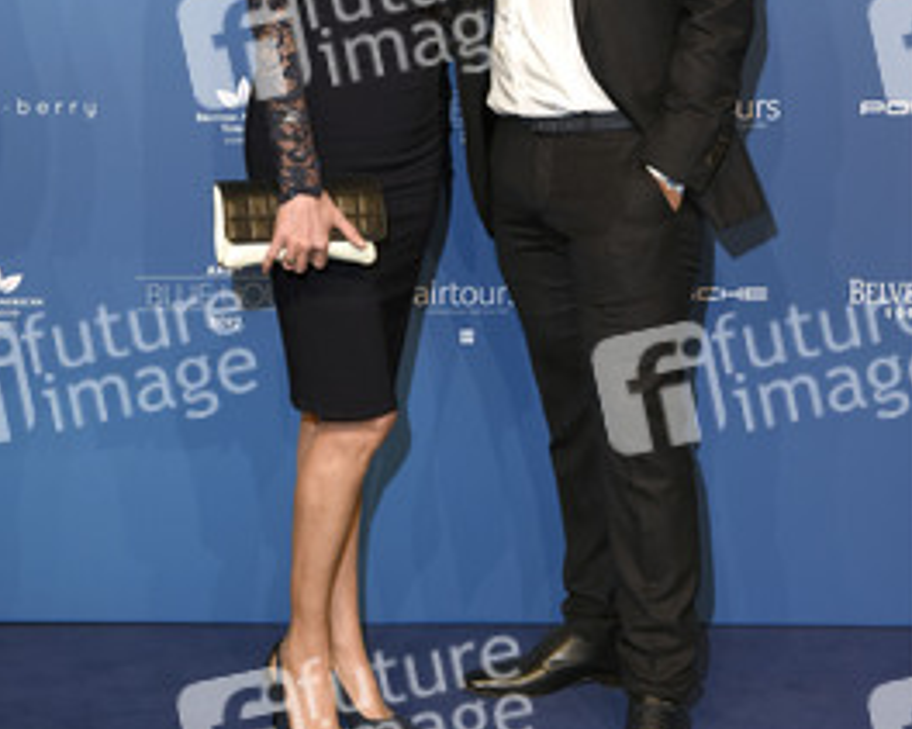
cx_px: 456
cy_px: 200
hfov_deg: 25.5
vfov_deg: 20.4
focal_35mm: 75
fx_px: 2016
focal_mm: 35
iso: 400
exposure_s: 1/320
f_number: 4
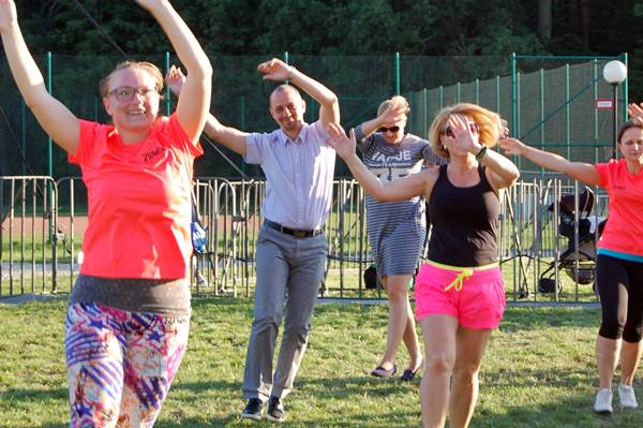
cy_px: 214
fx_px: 1472
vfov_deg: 16.5
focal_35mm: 82
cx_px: 322
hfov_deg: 24.6
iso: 400
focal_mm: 55
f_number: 5.6
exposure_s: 1/250
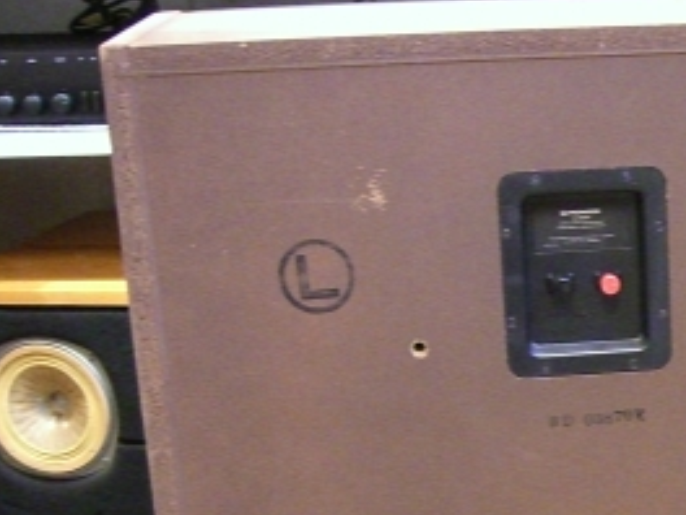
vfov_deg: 15.6
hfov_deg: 20.2
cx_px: 777
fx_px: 1823
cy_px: 562
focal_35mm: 92
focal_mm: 7.9
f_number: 2.8
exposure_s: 1/20
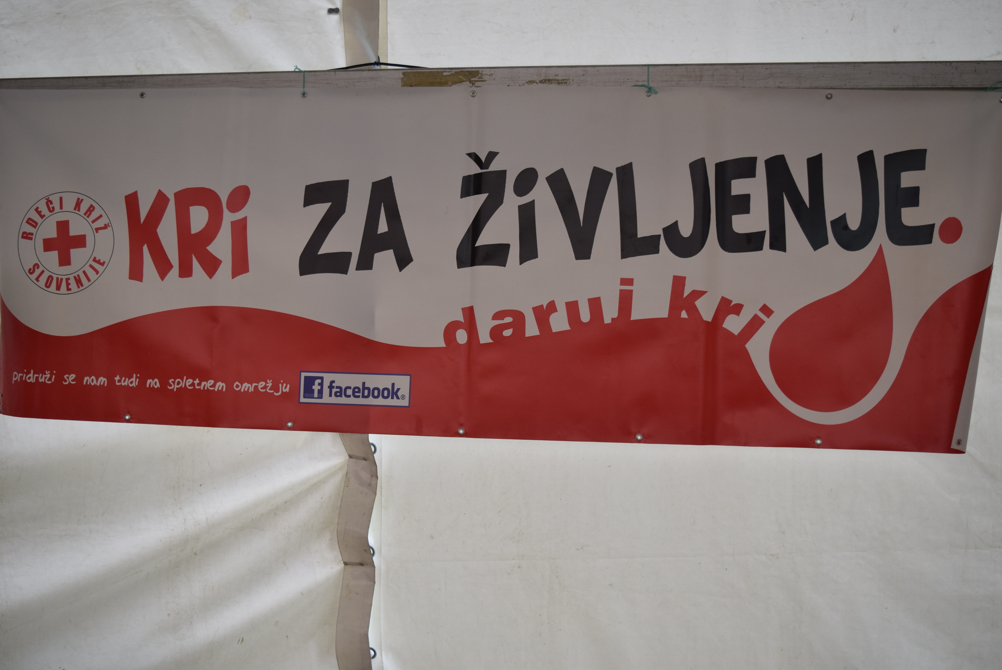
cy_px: 335
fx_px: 1045
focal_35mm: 38
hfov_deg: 51.2
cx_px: 501
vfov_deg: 35.6
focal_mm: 25
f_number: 5
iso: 400
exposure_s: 1/100
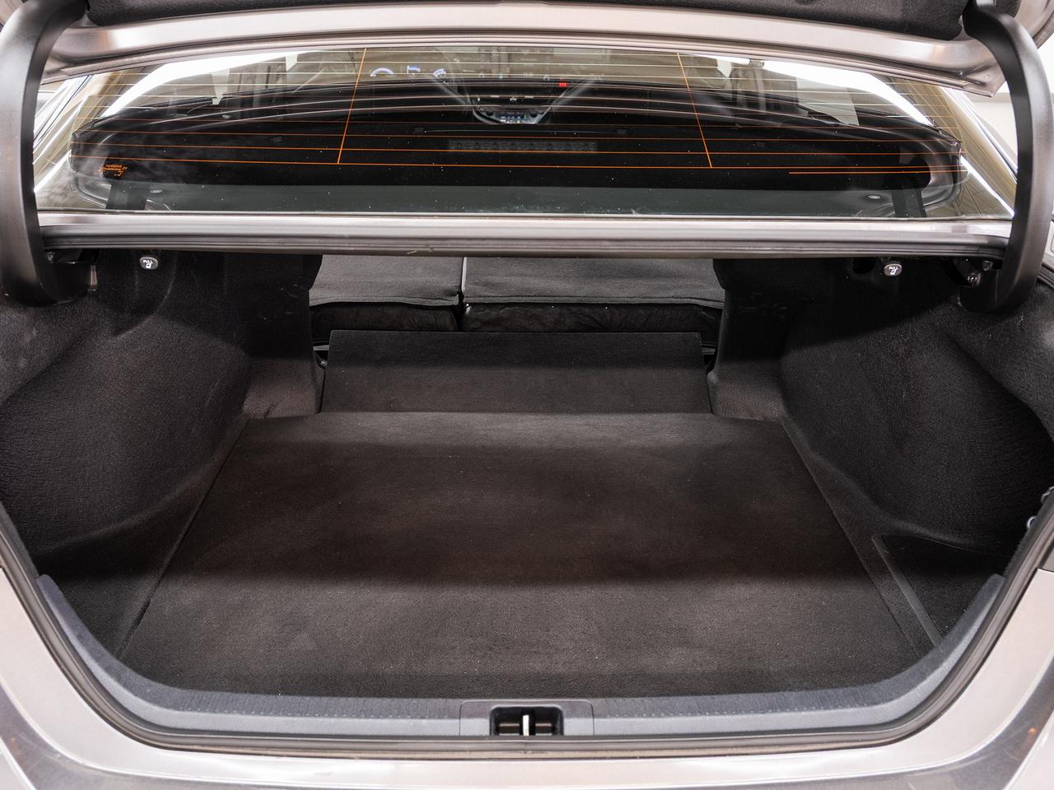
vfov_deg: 44.8
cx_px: 527
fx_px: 958
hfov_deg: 57.6
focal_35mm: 31
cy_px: 395
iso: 100
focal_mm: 29.1
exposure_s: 1.3
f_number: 5.6
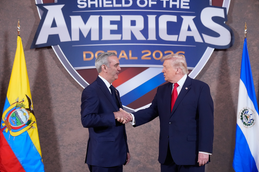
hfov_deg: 28.4
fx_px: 511
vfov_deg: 19.2
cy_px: 87
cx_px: 128
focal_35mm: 71
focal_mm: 70
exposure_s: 1/320
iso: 5000
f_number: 3.5
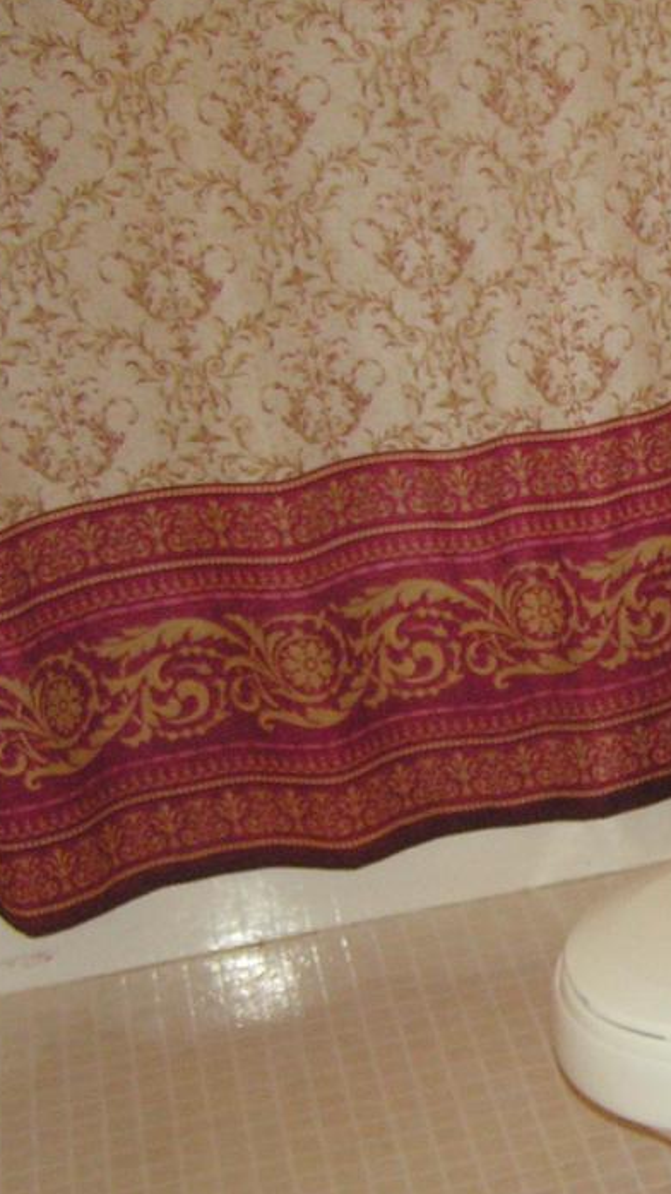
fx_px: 2404
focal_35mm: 76
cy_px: 634
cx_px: 878
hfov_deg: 15.1
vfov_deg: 27.9
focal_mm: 6.3
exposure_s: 1/40
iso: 200
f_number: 2.8
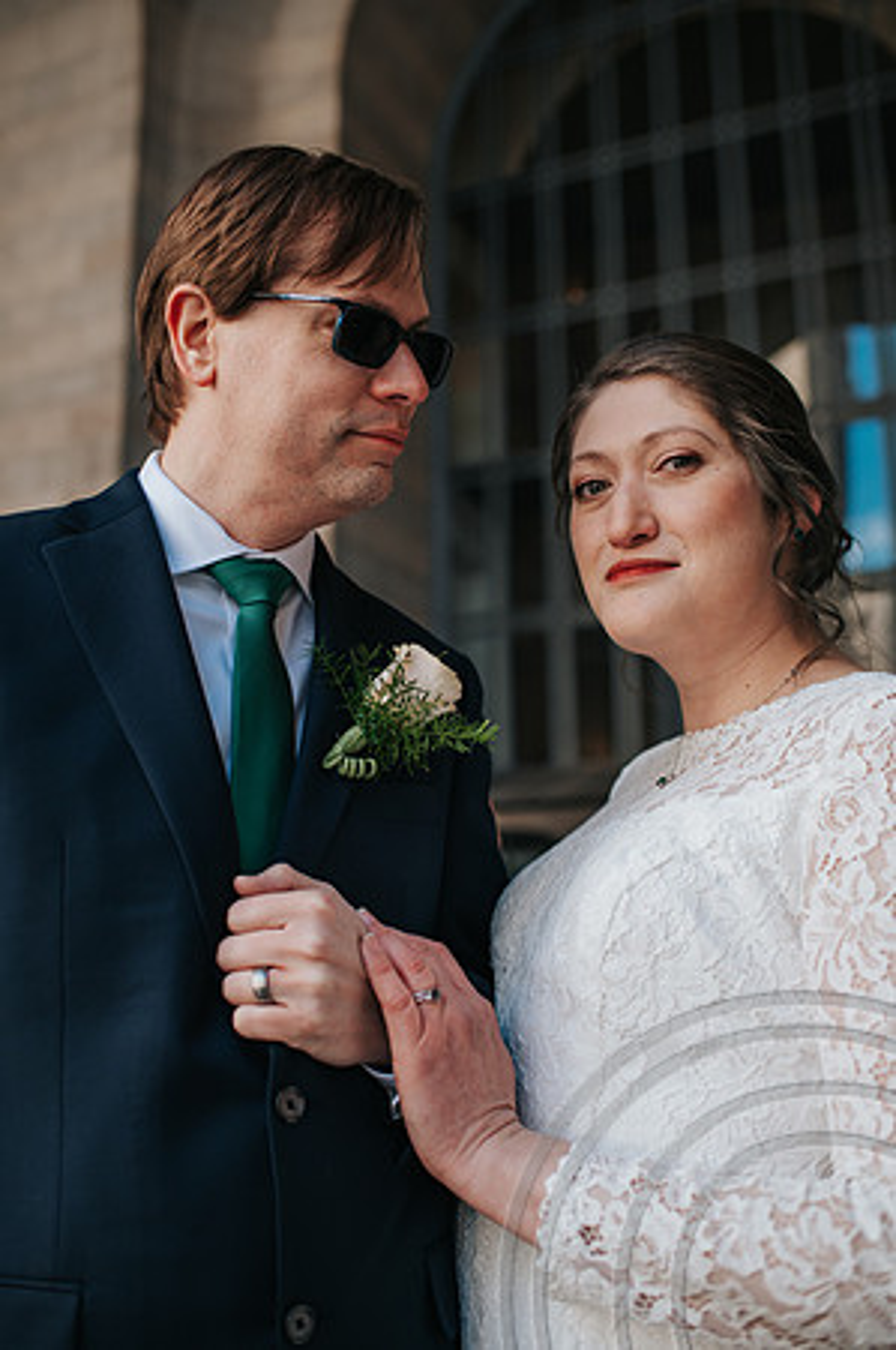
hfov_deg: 37.8
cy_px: 675
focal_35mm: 35
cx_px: 448
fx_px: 1310
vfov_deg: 54.5
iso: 280
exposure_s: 1/640
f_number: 2.5
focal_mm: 35
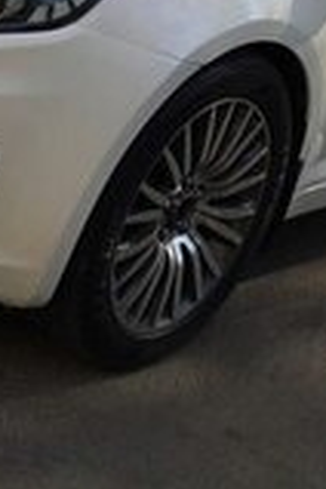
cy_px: -269
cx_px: 58
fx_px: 1698
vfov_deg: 15.1
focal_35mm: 125
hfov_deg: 10.9
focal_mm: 4.15
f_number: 2.2
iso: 32
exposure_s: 1/732
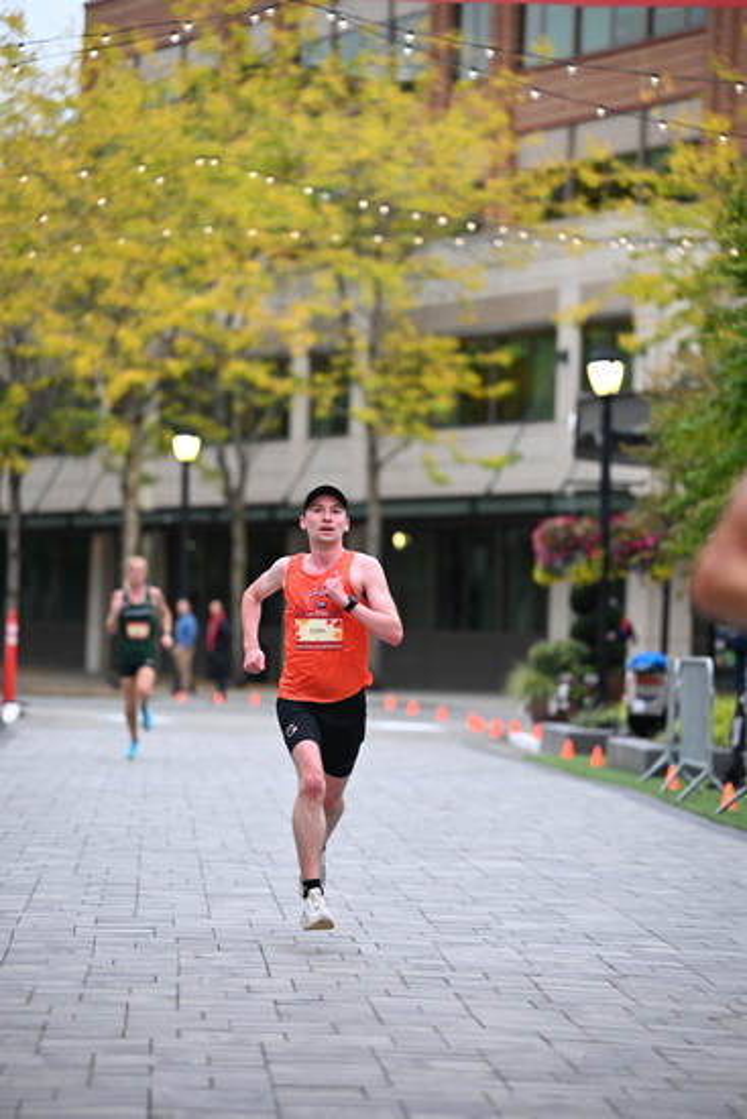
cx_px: 374
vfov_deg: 14.6
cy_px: 560
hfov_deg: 9.8
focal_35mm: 140
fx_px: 4354
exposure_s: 1/1000
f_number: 2.8
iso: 1600
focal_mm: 140
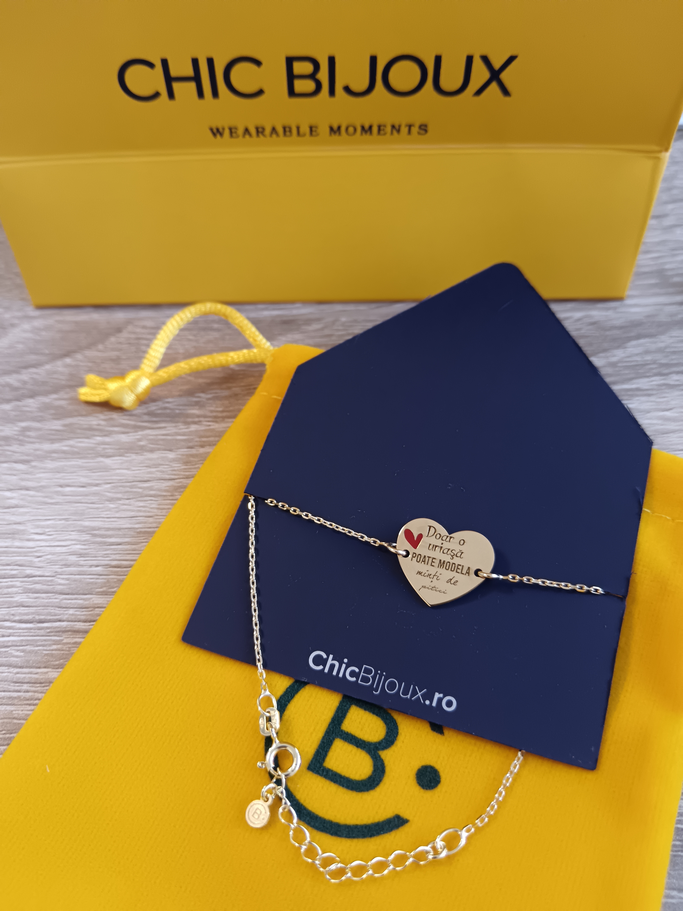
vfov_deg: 65.3
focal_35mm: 27
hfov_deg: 51.4
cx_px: 342
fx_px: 710
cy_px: 456
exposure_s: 1/25
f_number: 1.9
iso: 903
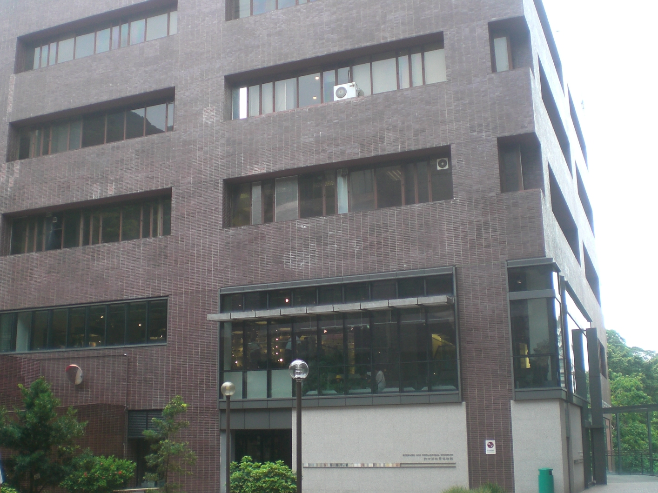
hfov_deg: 43.8
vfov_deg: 33.5
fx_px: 817
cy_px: 278
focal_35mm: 43
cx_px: 296
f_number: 3.1
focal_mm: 6.3
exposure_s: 1/125
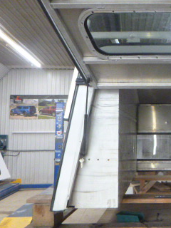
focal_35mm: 50
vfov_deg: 38.2
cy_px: 106
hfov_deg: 27.3
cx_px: 174
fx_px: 329
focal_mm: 4.5
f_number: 3.9
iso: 800
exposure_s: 1/50
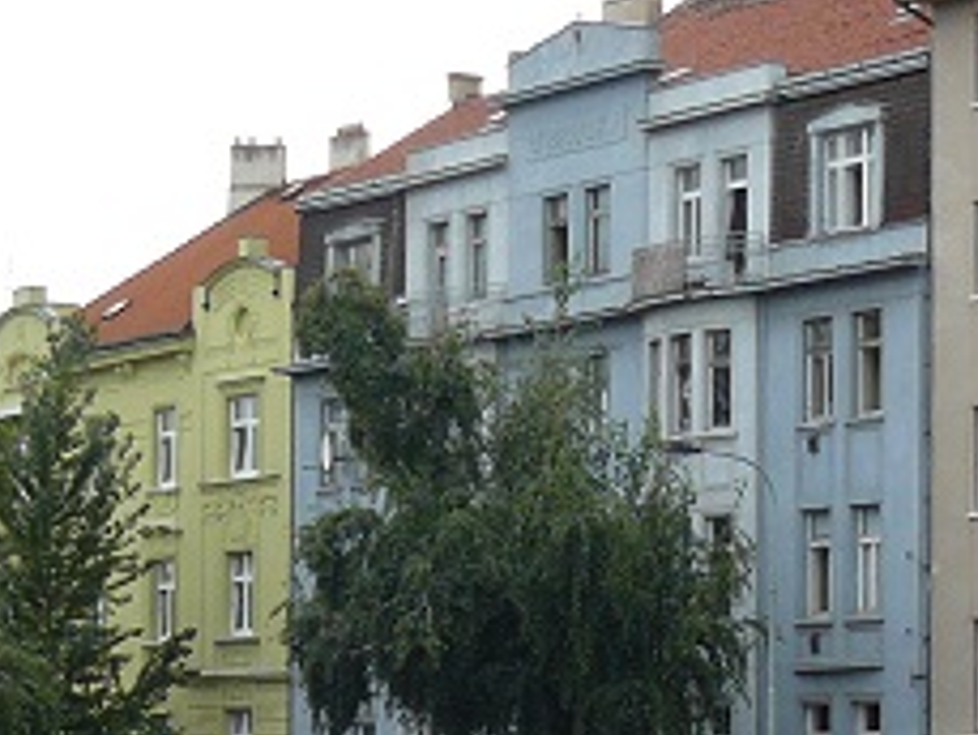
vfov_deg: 10.1
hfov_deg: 13.6
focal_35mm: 145
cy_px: 855
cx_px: 568
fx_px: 4099
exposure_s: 1/200
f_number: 4
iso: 100
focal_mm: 6
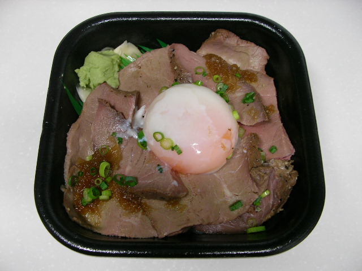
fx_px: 397
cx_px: 181
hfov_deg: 49.0
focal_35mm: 38
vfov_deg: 37.7
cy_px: 136
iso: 100
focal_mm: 5.8
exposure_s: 1/11.2
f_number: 3.5
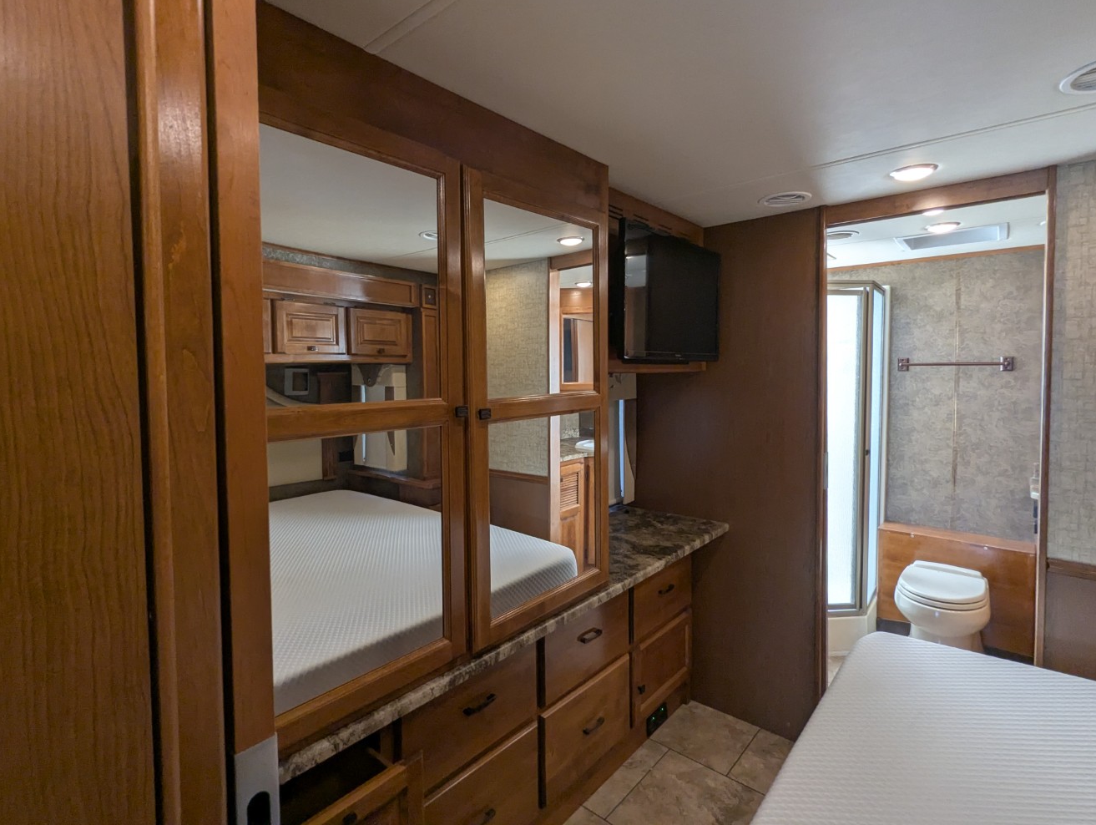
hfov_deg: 90.9
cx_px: 537
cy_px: 388
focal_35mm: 17
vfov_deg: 74.8
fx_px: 539
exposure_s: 1/58.1
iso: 186
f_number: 2.2
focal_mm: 2.35
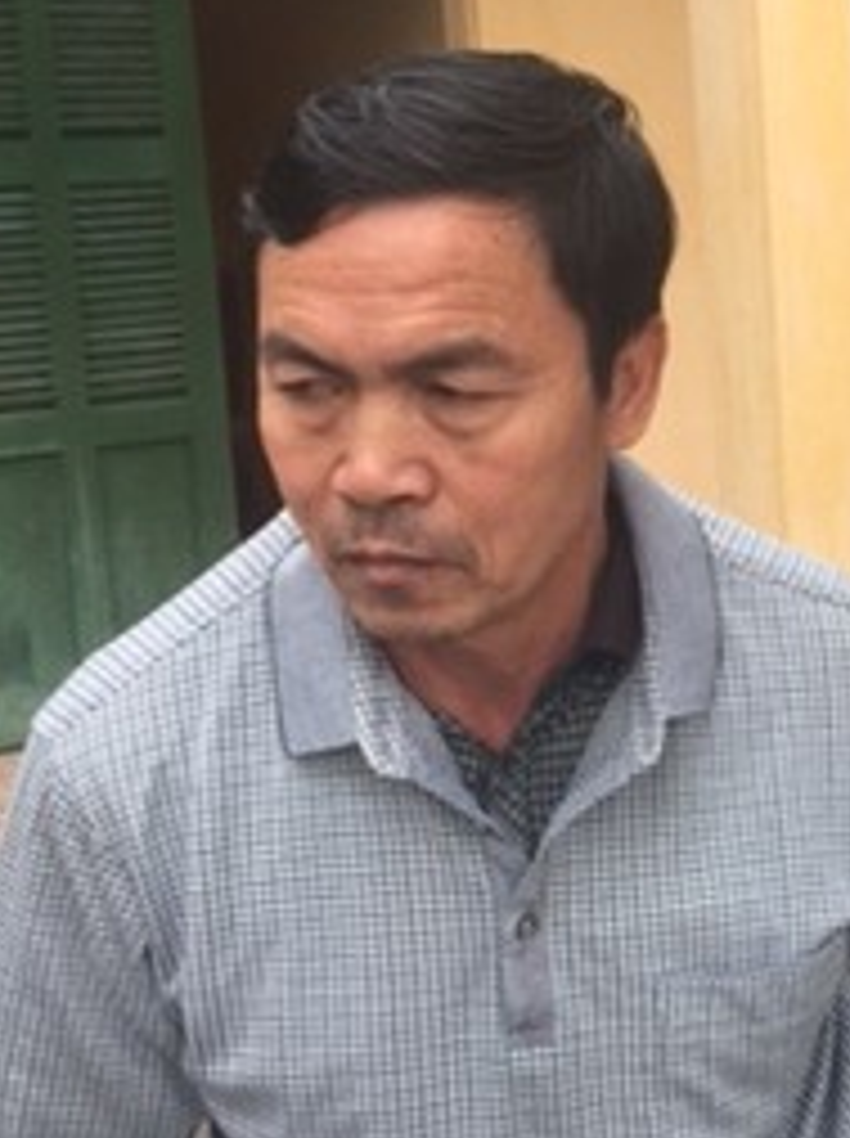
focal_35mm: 72
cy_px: 560
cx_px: 1052
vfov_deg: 27.1
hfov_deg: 19.1
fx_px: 2363
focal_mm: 4.15
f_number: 2.2
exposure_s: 1/260
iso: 32
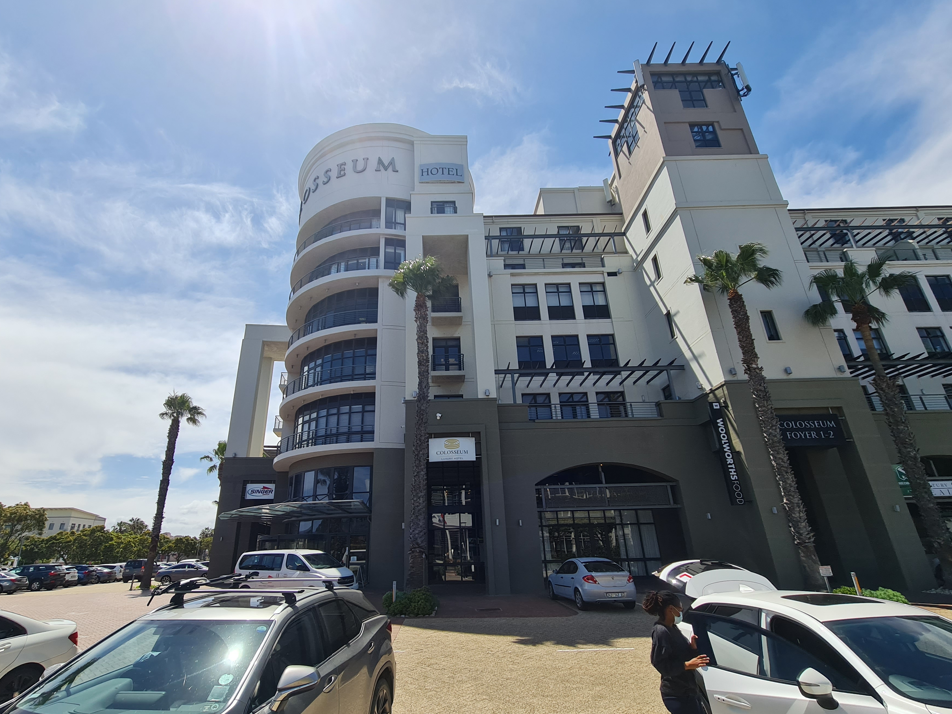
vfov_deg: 81.7
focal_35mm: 15
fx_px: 413
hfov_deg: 97.9
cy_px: 377
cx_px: 433
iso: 50
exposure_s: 1/2376
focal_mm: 2.2
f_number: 2.2
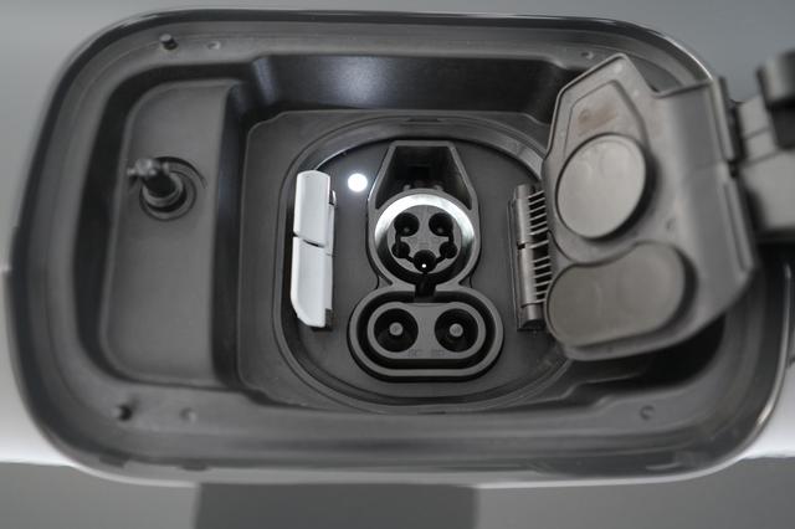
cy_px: 264
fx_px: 618
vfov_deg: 46.4
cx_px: 398
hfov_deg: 65.5
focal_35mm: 28
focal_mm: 28
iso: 1000
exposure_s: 1/30
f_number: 2.8
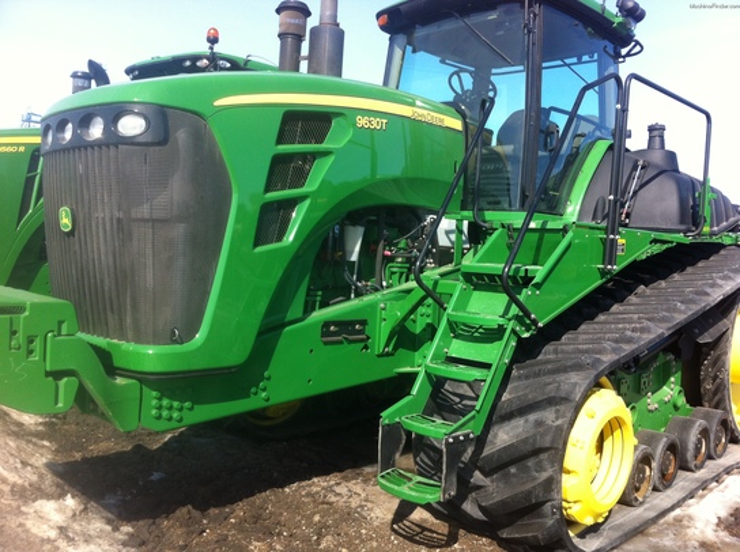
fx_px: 747
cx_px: 370
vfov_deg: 40.6
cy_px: 276
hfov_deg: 52.7
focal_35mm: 35
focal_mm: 3.85
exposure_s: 1/822
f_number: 2.8
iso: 80
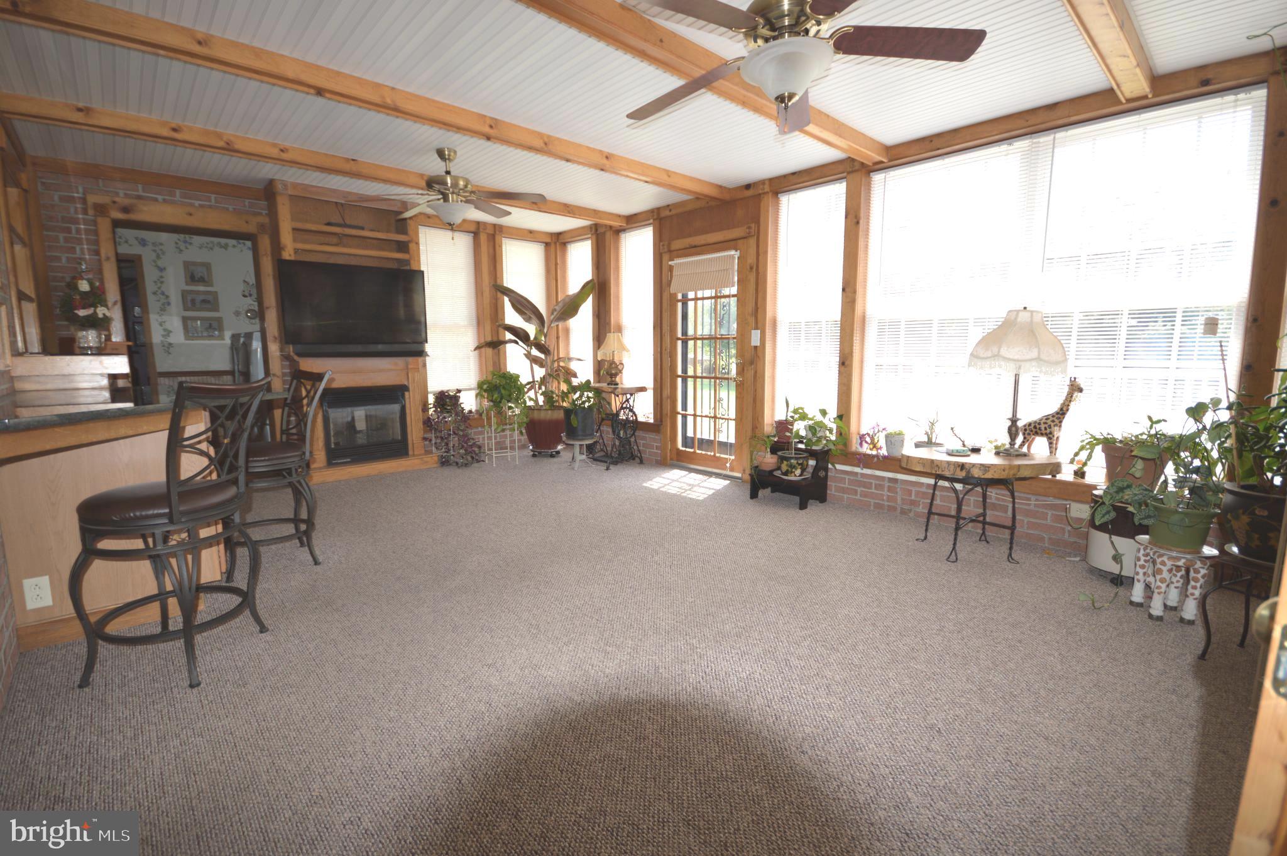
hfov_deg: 100.4
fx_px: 536
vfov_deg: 77.2
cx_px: 644
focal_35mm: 15
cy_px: 428
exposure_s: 1/125
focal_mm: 10
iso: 200
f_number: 4
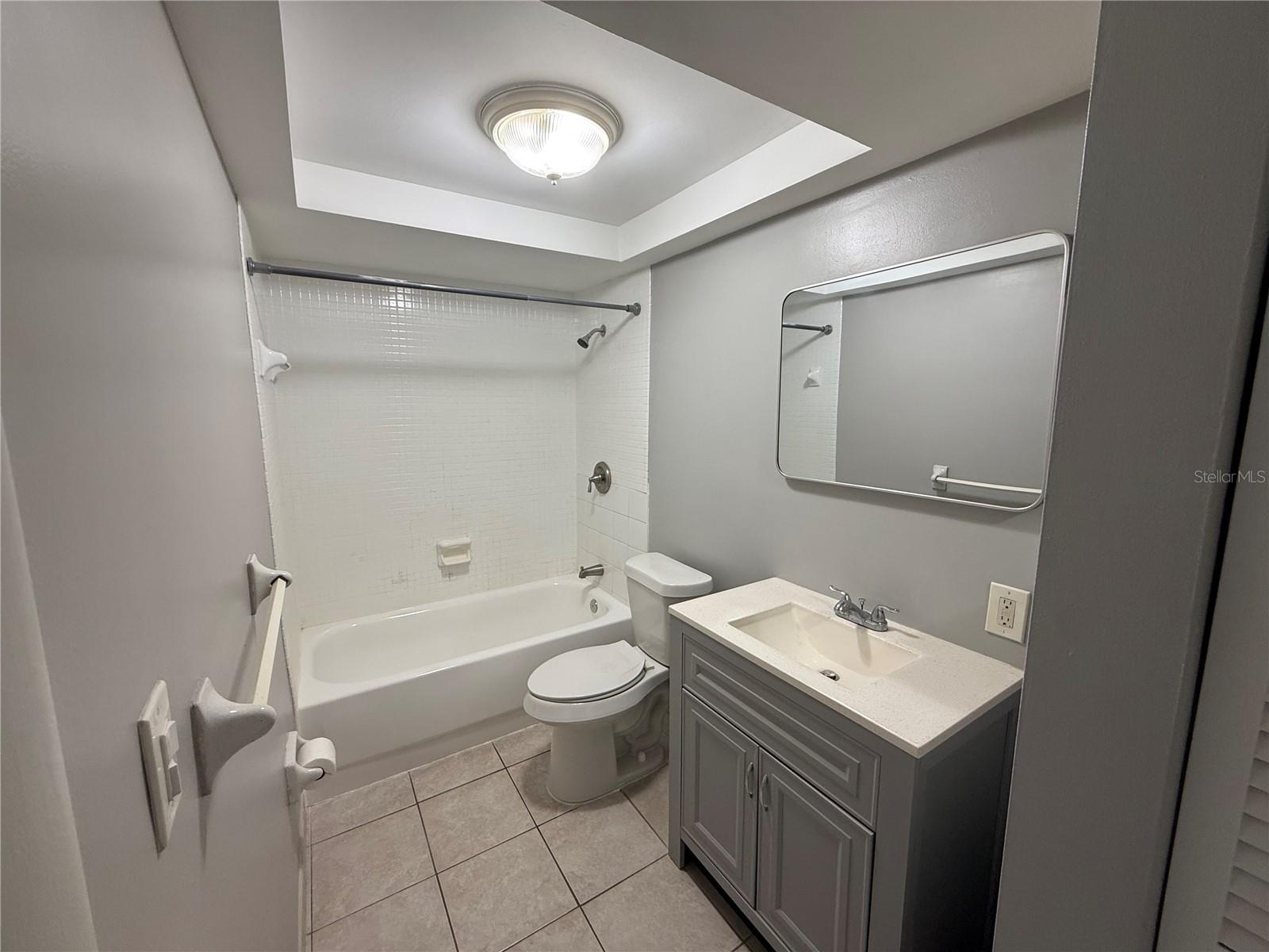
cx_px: 634
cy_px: 476
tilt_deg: -8.2
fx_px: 513
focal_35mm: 14
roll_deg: -0.3
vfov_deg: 85.7
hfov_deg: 102.1
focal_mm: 2.22
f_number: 2.2
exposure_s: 1/120
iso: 125
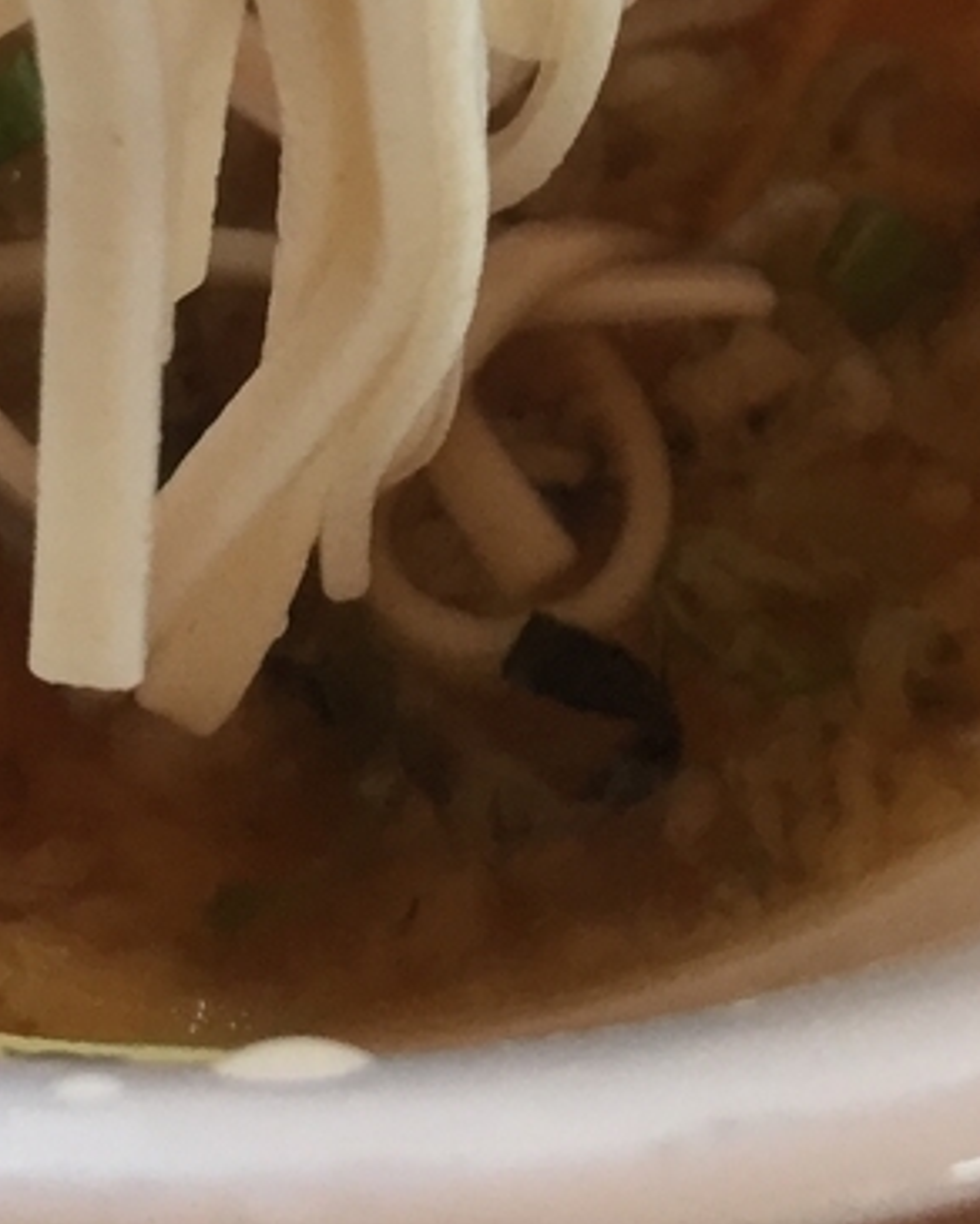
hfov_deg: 16.5
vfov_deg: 19.5
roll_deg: +0.3
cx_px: 399
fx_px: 3372
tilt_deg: -44.7
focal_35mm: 93
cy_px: -211
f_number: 2.2
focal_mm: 4.15
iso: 40
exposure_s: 1/30
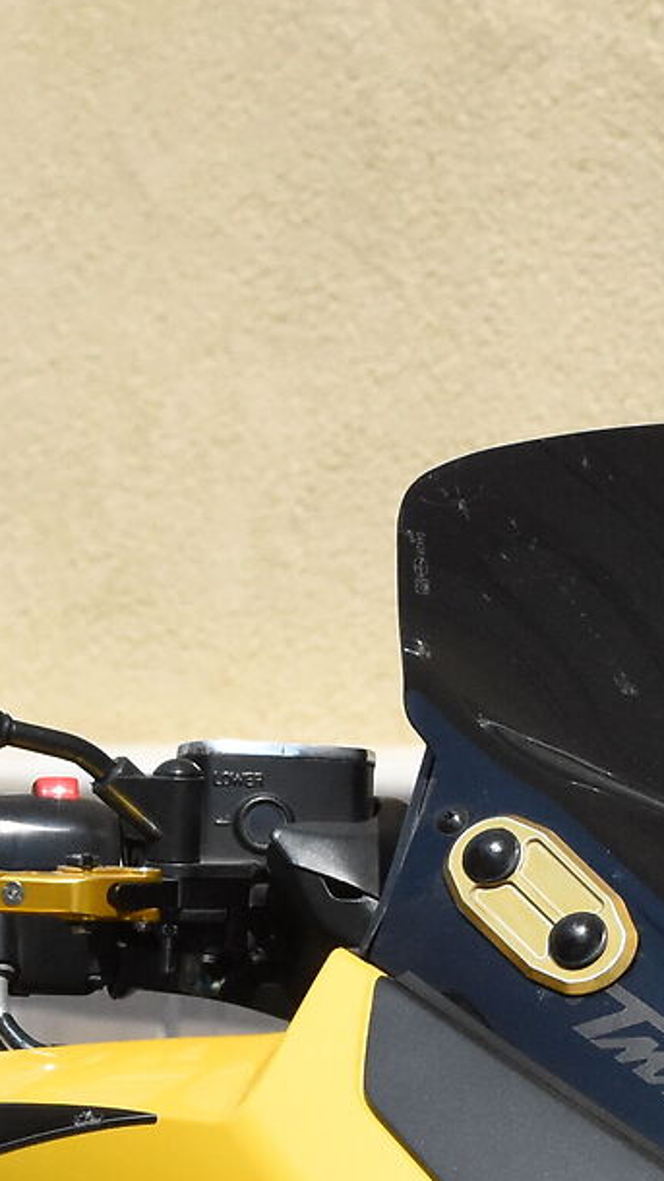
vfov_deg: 4.1
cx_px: 178
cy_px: 1105
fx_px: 16439
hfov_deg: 2.3
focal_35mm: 525
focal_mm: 85
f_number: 6.7
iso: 2000
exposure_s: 1/8000
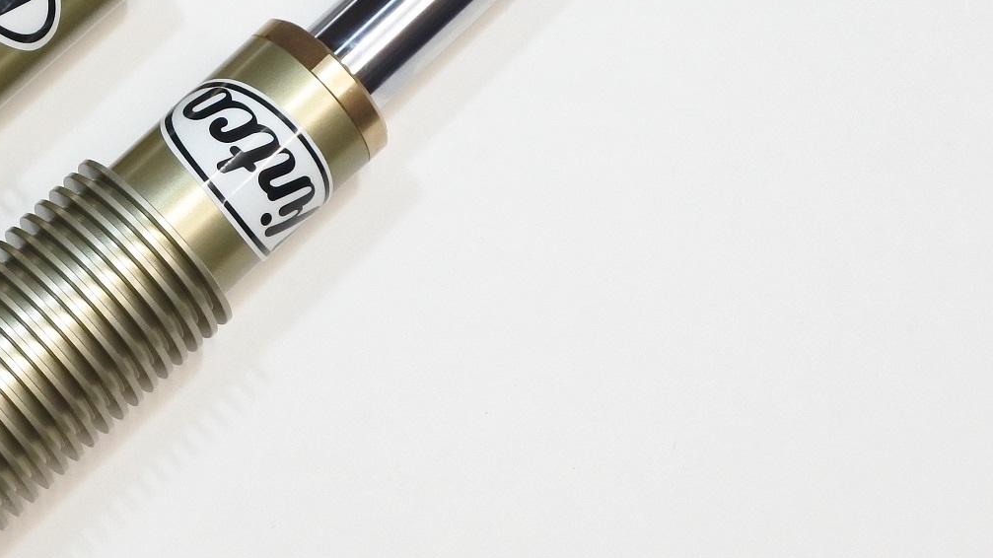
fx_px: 1974
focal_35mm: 75
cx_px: 131
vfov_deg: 16.0
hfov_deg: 27.4
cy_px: 128
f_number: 4
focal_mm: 14
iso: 800
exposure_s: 1/100
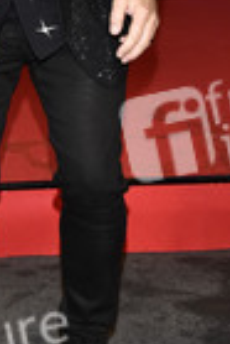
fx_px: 1319
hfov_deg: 9.9
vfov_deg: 14.6
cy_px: 0
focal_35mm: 138
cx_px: 22
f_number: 6.3
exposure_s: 1/200
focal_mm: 48
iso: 1600
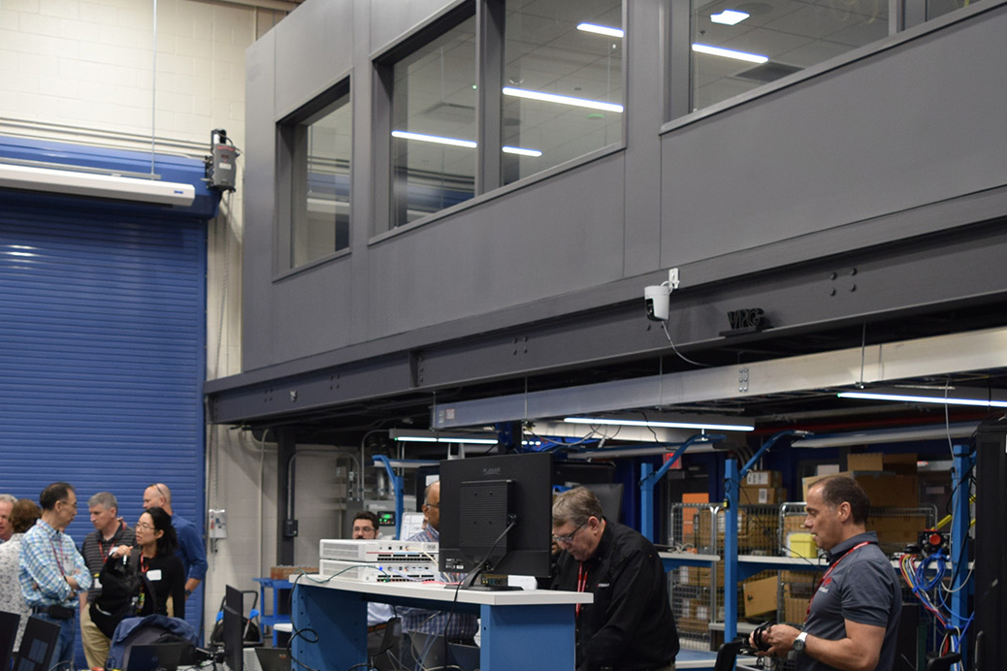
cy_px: 516
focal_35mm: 52
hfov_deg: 38.1
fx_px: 1454
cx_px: 439
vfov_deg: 25.6
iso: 400
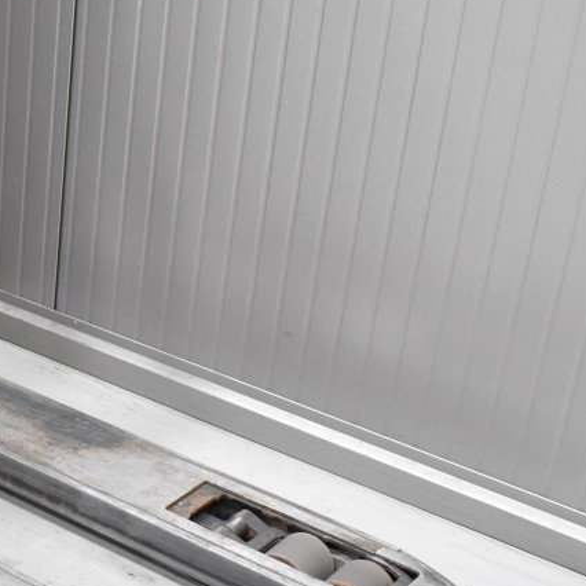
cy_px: 398
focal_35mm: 79
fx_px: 1513
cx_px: -109
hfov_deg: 20.6
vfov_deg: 21.8
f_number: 5
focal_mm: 22
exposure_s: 1/25
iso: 1600
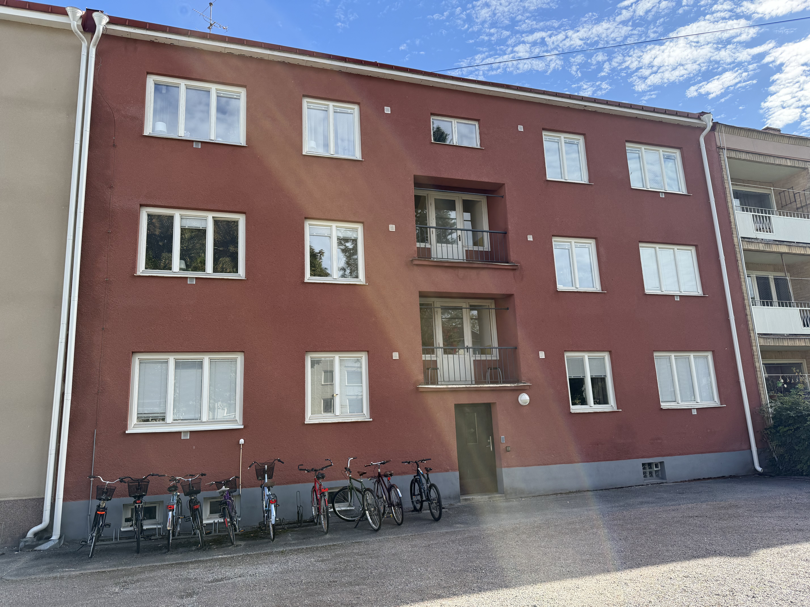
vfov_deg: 56.8
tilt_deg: +13.1
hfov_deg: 71.6
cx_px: 405
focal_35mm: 24
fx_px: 562
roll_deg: +2.3
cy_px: 304
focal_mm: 6.76
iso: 100
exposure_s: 1/2053
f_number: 1.78
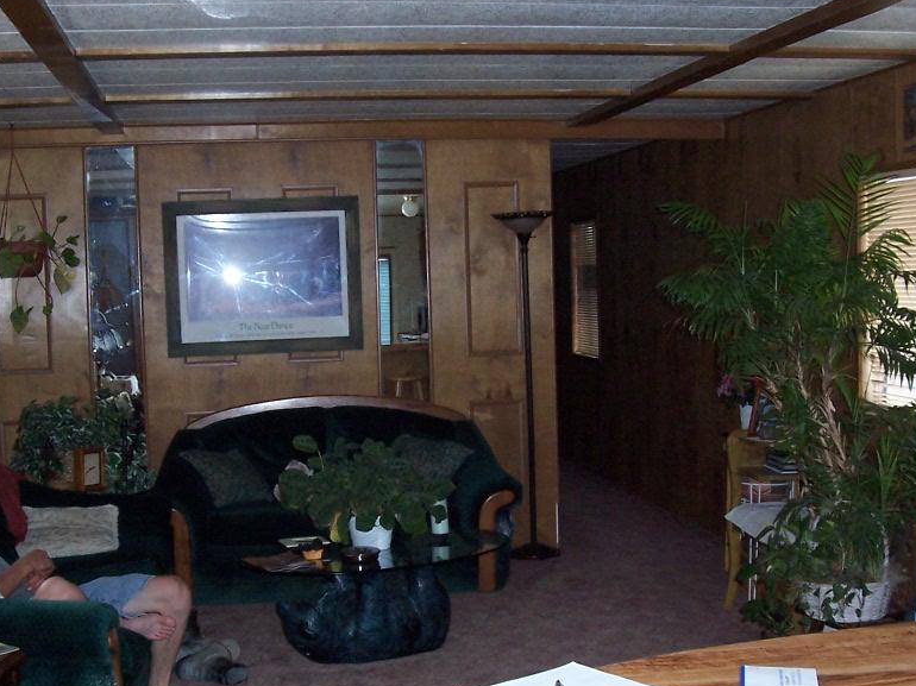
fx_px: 1402
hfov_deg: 36.1
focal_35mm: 53
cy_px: 429
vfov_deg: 27.4
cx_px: 404
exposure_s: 1/60
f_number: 2.7
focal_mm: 5.6
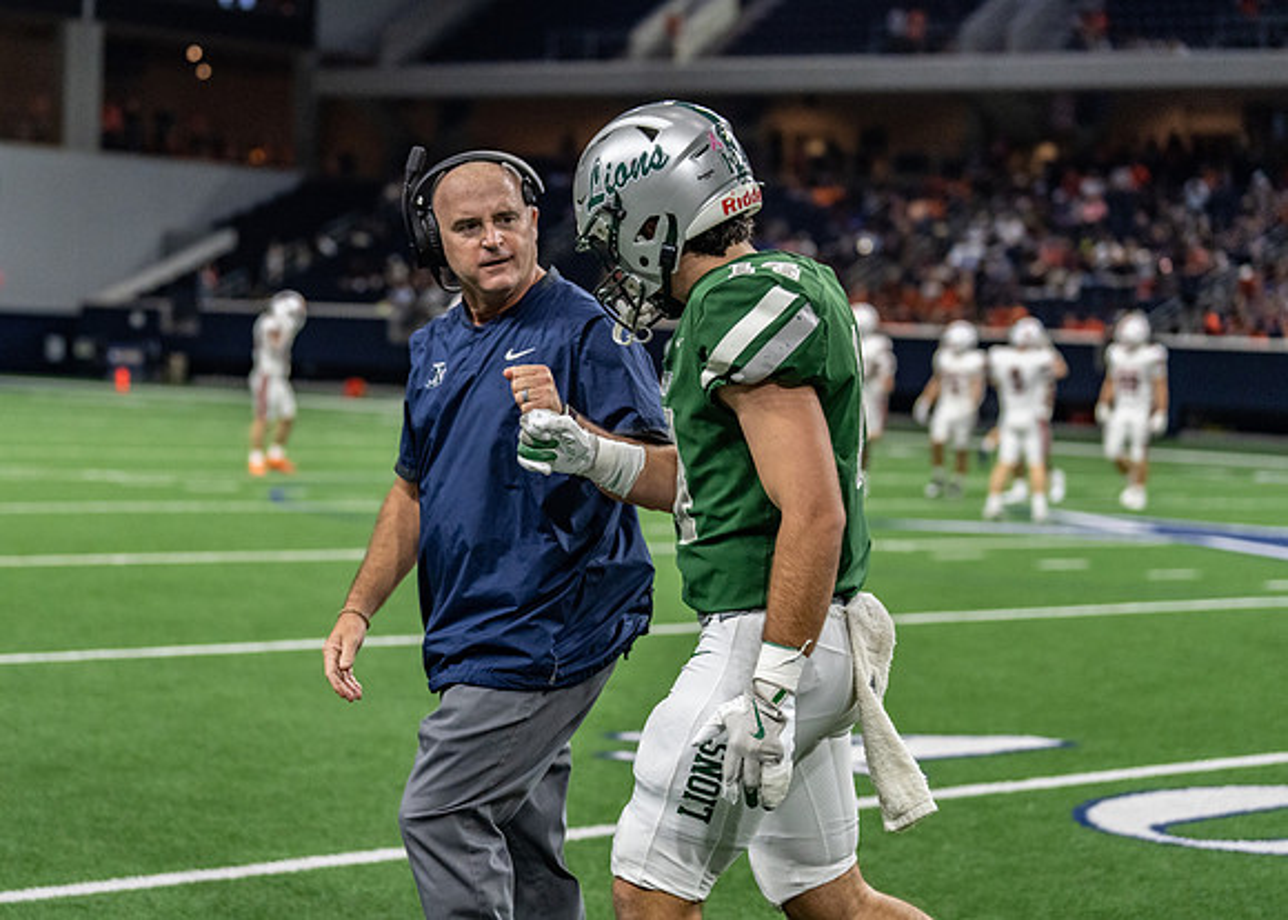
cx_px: 542
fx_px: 3179
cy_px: 402
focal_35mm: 87
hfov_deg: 22.9
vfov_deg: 16.5
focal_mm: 72
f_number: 2.8
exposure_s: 1/1000
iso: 3200
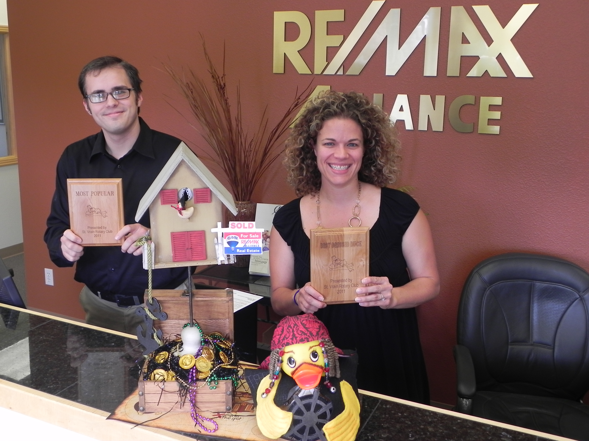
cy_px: 220
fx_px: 630
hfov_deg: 50.1
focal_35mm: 37
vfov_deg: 38.7
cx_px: 294
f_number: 3.2
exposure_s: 1/62.8
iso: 160
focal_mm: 6.6
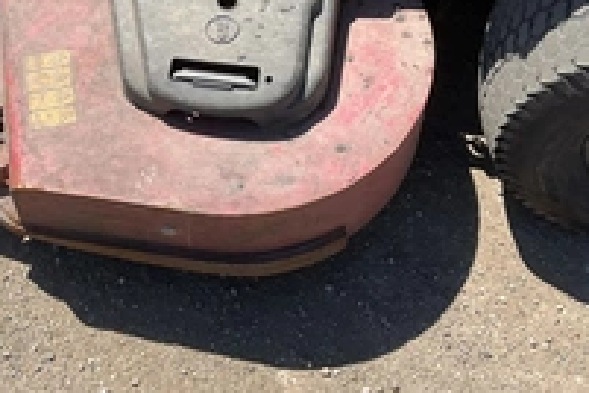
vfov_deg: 22.0
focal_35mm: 60
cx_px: 193
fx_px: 982
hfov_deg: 33.1
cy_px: 21
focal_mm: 3
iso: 25
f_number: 1.8
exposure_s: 1/1055
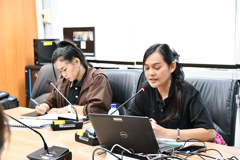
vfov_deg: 15.7
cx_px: 120
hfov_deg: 23.4
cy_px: 80
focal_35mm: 87
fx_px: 580
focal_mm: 58
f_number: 4.8
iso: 3200
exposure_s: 1/80
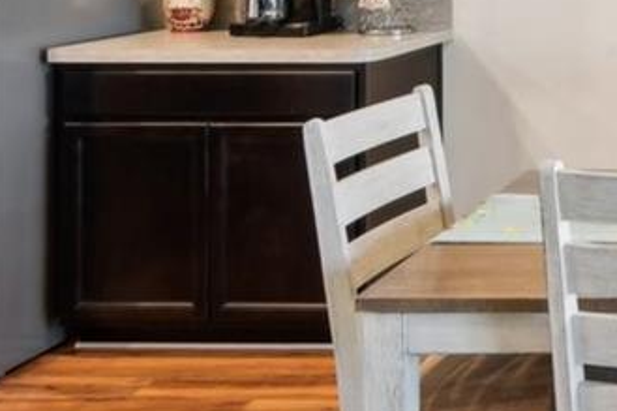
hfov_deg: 23.1
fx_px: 1250
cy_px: -64
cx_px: 891
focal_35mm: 73
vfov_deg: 17.9
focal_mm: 15
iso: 400
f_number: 8
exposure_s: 1/13
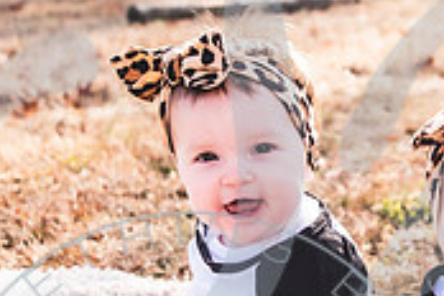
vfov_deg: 16.5
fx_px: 1011
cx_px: 309
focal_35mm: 82
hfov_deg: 24.6
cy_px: 259
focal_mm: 24
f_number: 2.8
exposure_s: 1/500
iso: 100
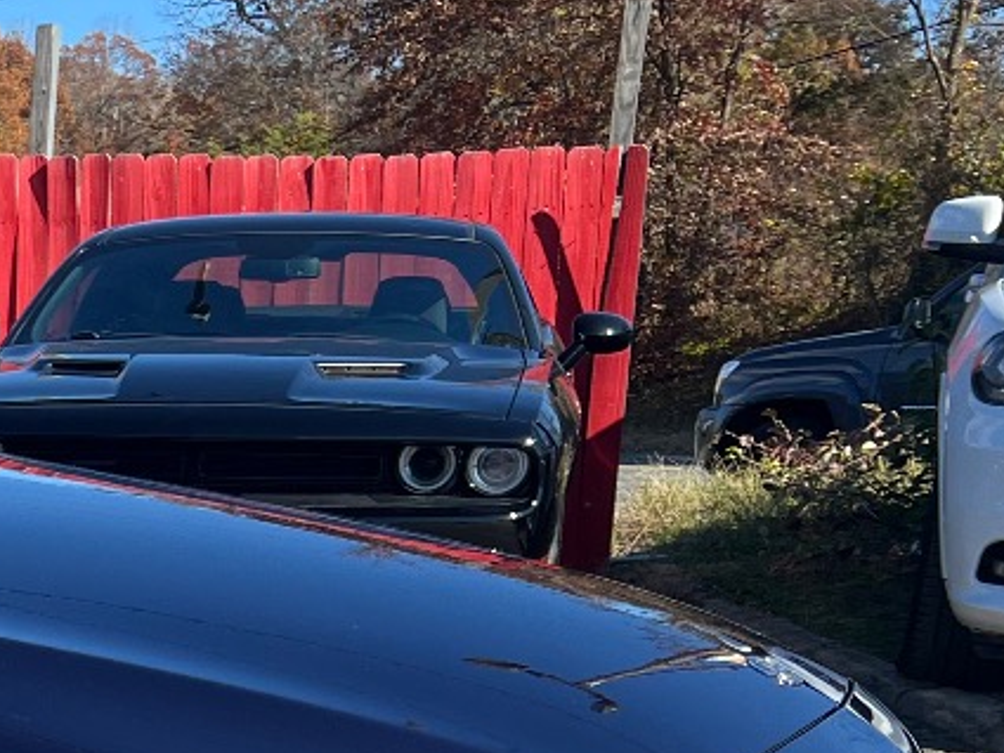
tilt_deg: -14.3
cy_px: 1003
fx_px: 2553
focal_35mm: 88
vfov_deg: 15.9
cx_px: -529
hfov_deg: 19.3
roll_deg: +0.2
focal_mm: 5.7
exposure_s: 1/1808
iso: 50
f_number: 1.5
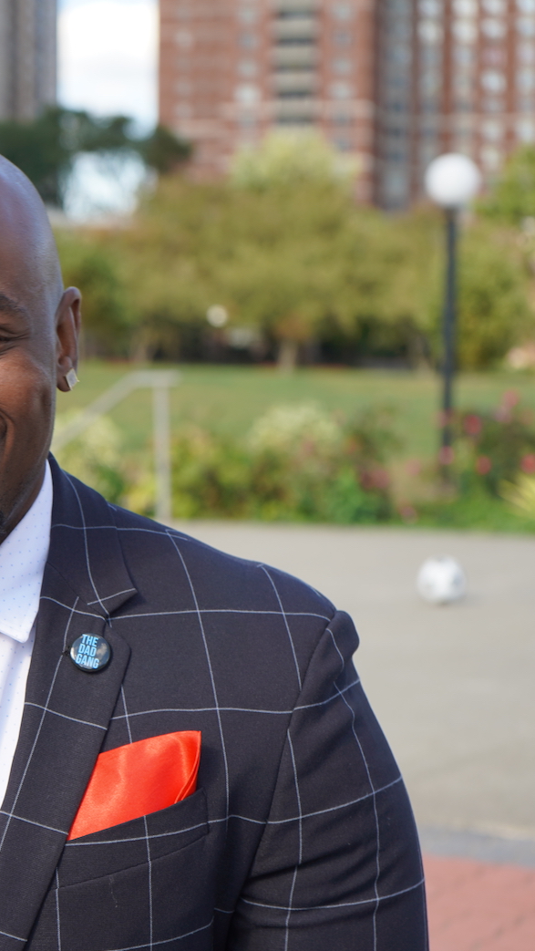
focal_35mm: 87
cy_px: 476
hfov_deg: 13.7
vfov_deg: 24.5
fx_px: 2193
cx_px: 22
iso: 100
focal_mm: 55
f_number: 5
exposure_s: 1/160
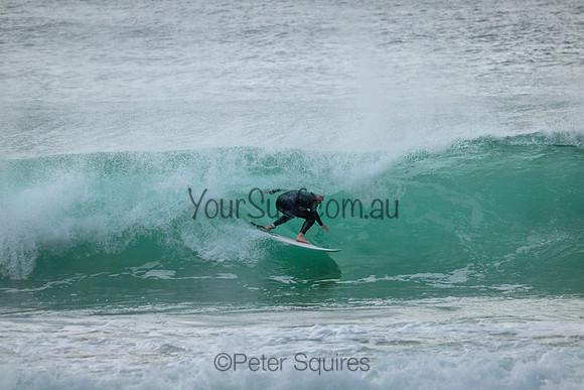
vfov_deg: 2.9
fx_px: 7626
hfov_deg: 4.4
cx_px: 292
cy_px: 195
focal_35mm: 470
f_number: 10
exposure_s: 1/2000
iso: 4500
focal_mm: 470
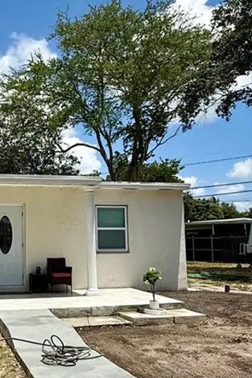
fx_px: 388
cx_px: 21
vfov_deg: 51.9
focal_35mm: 37
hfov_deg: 33.8
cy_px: 200
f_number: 2.2
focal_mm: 2.22
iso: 50
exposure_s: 1/2841
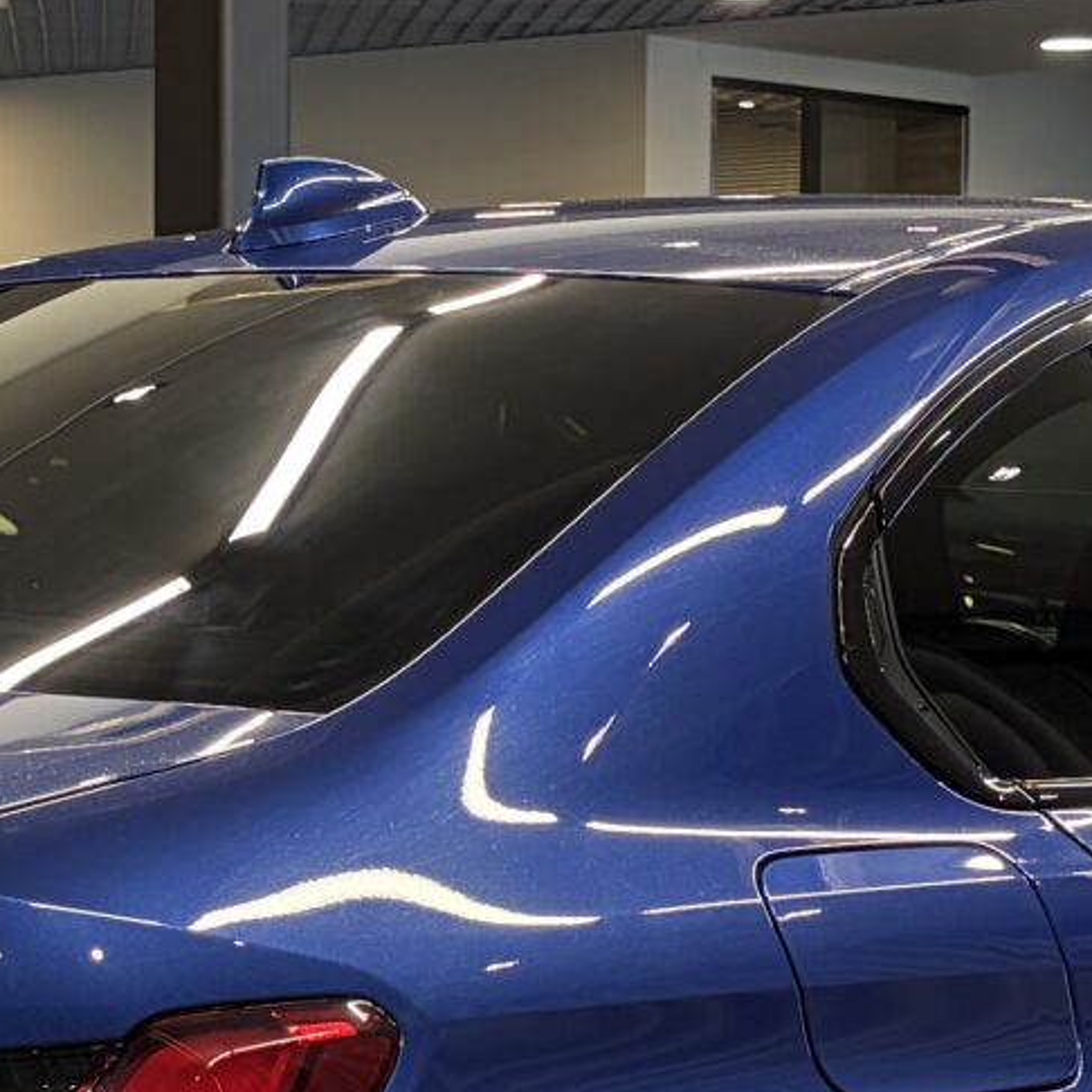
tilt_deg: -2.6
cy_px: 679
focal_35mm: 121
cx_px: 395
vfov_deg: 14.4
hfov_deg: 14.4
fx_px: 4319
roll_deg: -0.1
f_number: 1.6
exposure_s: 1/100
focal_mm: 5.96
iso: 100
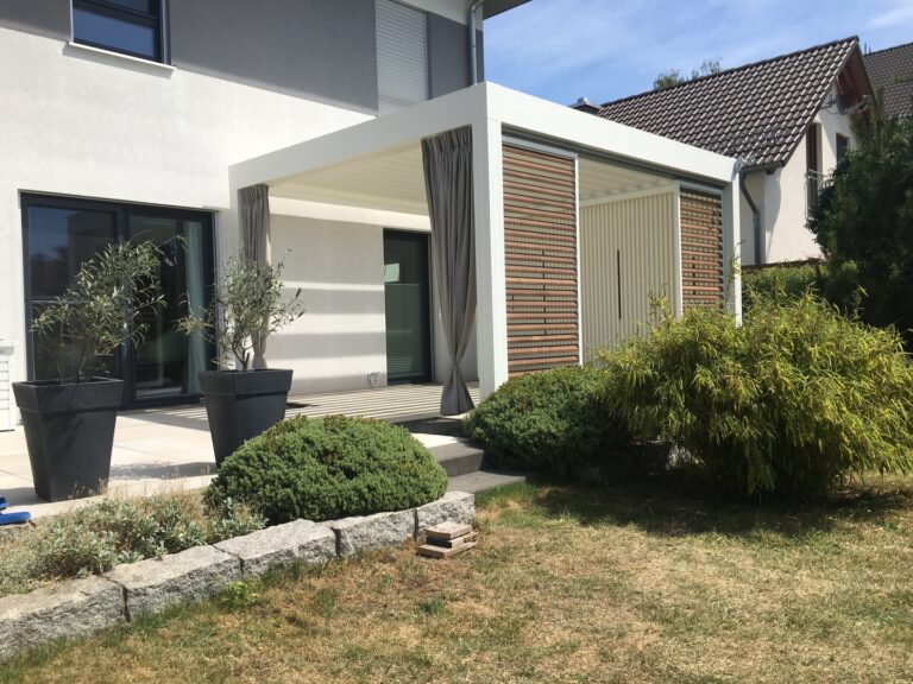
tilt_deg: +0.6
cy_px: 342
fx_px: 765
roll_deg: +2.4
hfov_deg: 61.7
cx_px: 456
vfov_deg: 48.2
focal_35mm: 29
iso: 25
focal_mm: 4.15
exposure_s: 1/1876
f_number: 2.2
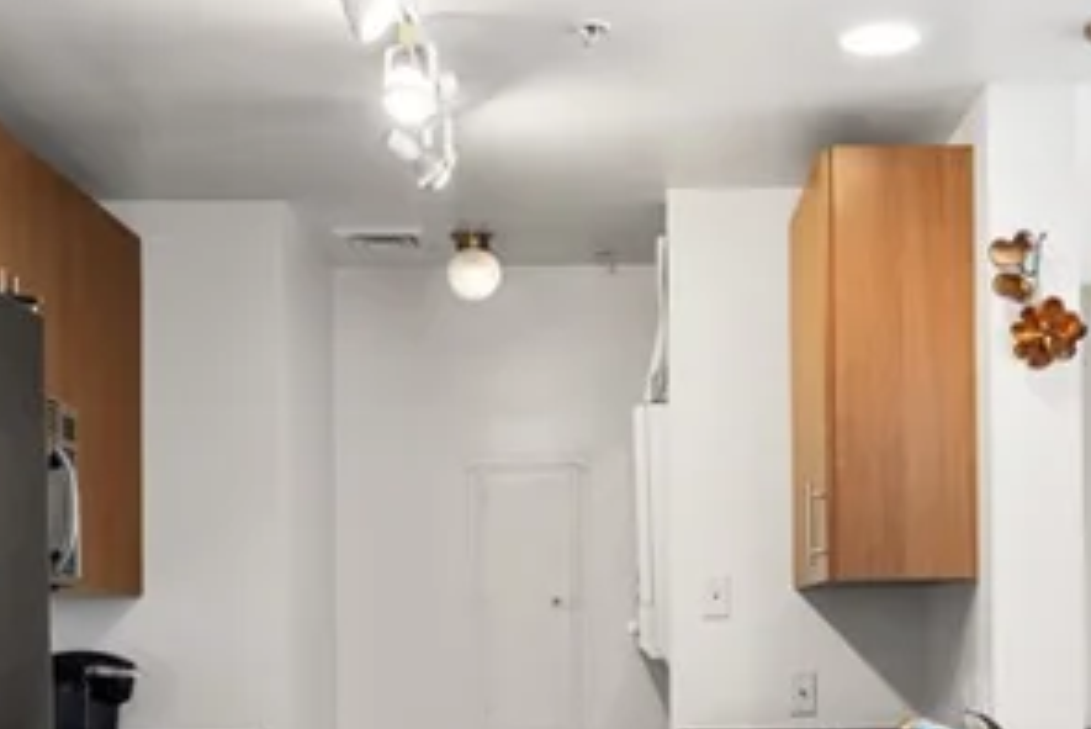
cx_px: 640
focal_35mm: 52
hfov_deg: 38.1
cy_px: 668
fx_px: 1577
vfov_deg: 25.2
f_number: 9
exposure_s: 1/5
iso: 200
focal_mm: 15
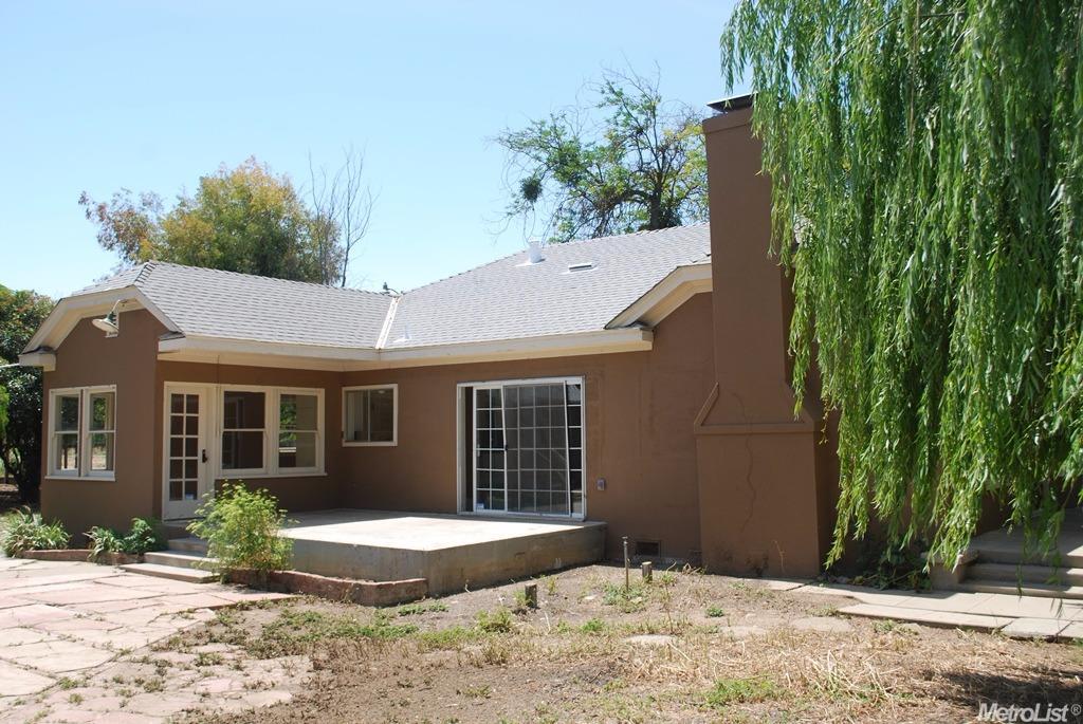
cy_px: 362
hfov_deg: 57.2
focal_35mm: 33
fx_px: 994
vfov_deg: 40.1
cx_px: 542
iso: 100
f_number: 6.3
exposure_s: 1/200
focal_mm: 22
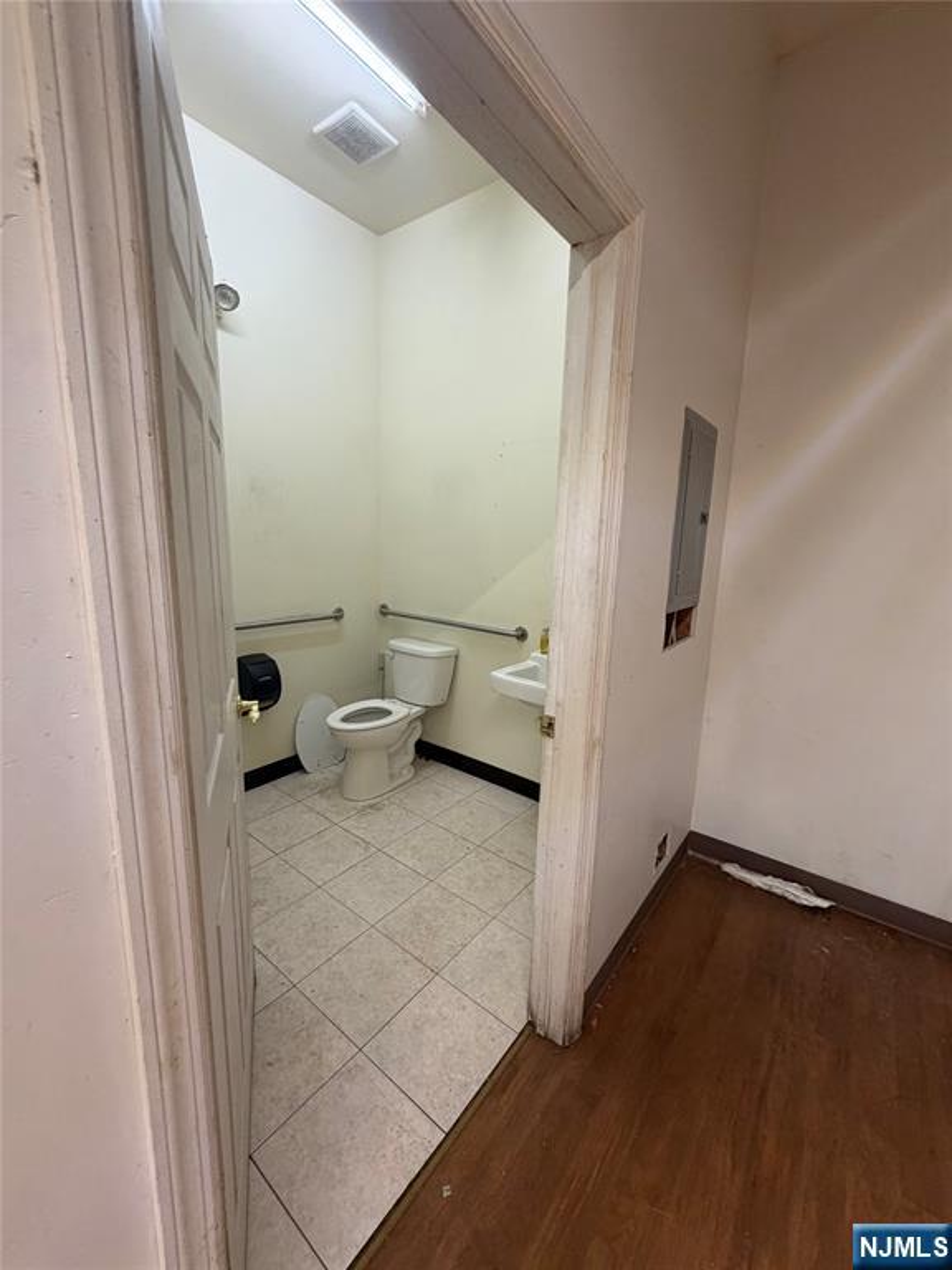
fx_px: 513
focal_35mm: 14
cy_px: 635
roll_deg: -1.7
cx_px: 476
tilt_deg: -9.9
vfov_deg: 102.1
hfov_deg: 85.7
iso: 200
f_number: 2.2
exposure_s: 1/60
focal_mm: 2.22
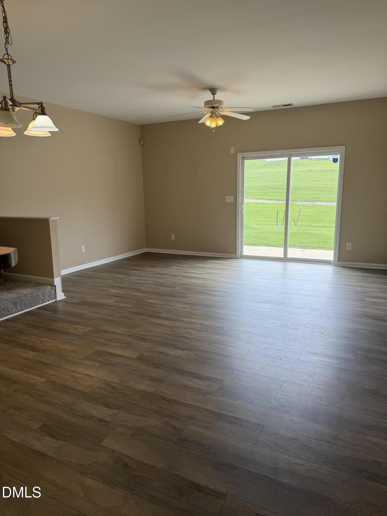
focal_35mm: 24
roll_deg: +1.1
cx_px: 194
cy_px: 258
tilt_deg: -10.8
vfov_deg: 71.6
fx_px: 358
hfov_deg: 56.8
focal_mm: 6.76
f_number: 1.78
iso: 80
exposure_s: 1/379
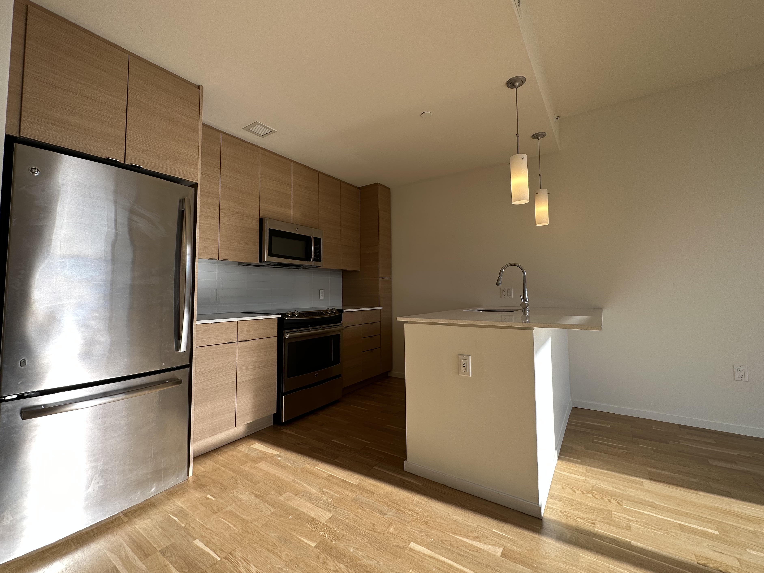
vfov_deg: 81.7
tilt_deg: +3.0
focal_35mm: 15
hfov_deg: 98.1
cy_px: 273
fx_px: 331
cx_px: 370
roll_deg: +0.4
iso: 40
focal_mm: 2.22
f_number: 2.2
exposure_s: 1/300
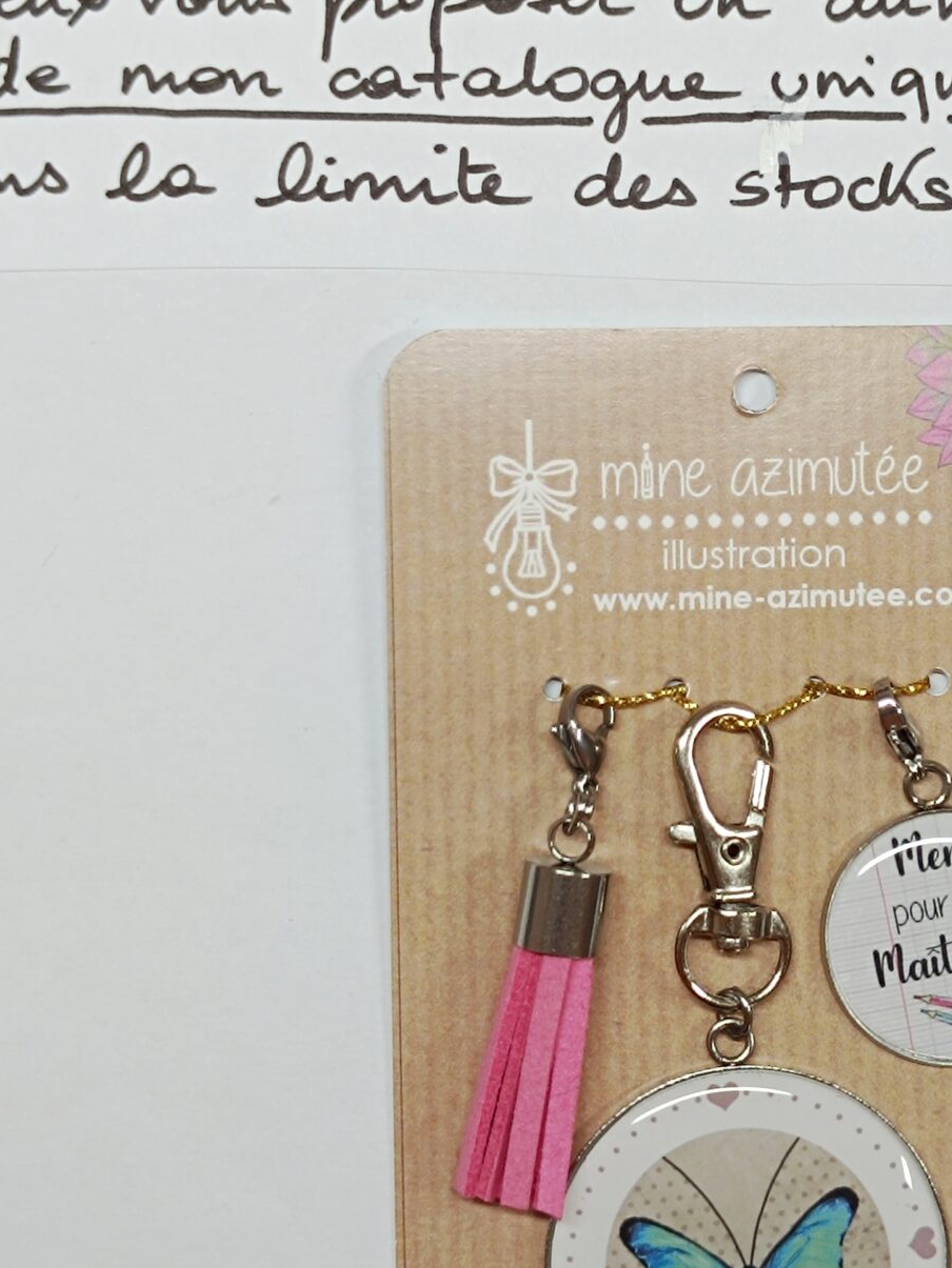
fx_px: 1870
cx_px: 658
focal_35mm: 51
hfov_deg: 28.3
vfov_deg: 37.4
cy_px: 535
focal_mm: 5.59
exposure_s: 1/101
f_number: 1.88
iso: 114
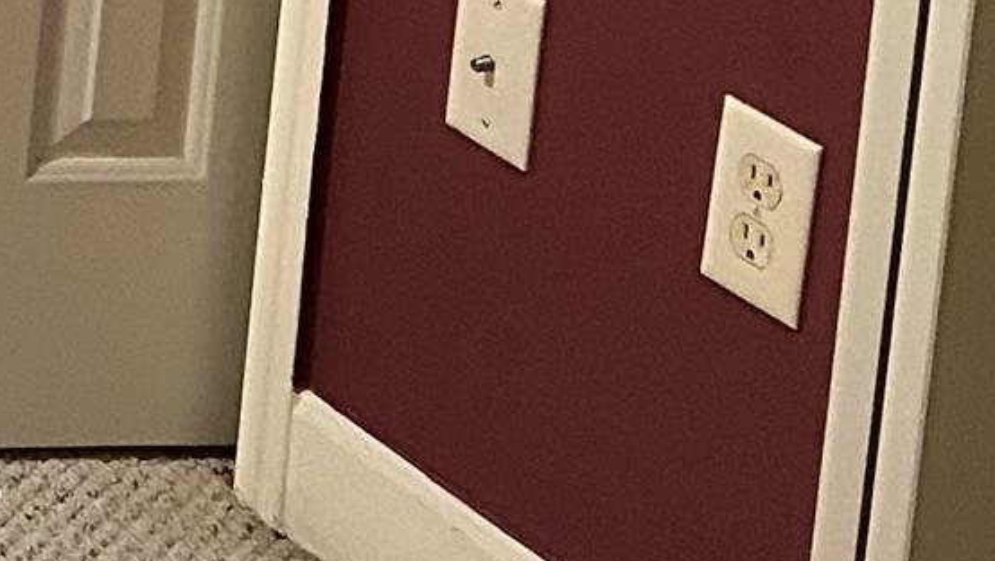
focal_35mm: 157
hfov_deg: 11.7
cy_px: -1241
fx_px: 4143
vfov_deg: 6.8
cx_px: -1243
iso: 320
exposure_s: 1/60
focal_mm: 5.7
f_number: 1.5
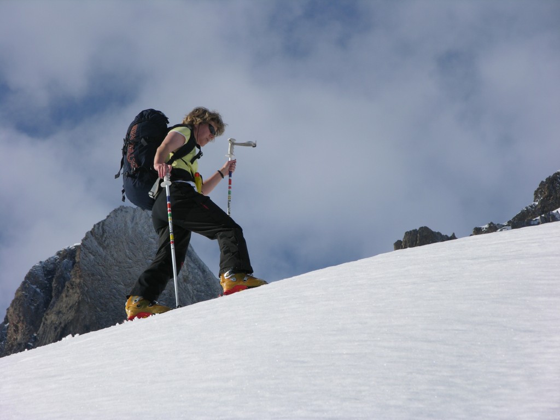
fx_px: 3397
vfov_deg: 7.1
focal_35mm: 210
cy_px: 210
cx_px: 280
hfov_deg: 9.4
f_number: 6.4
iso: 50
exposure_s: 1/360
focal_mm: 52.4
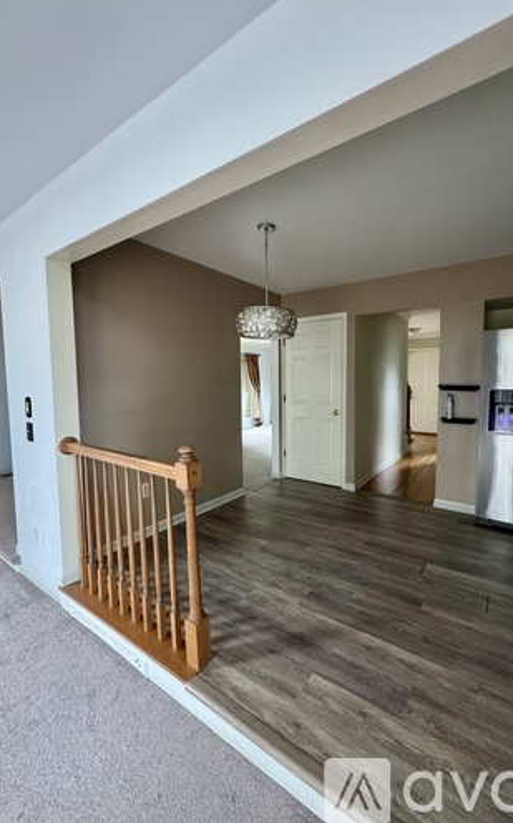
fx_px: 336
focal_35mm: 15
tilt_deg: -4.0
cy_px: 409
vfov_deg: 101.5
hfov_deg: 74.6
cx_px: 281
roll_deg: +1.0
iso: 800
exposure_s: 1/40
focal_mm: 2.22
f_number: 2.2
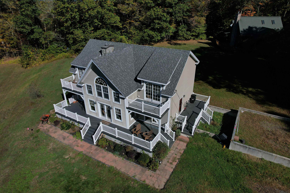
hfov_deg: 78.6
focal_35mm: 22
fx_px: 177
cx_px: 145
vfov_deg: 57.2
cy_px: 96
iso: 100
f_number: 2.8
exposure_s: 1/5000
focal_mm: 8.38
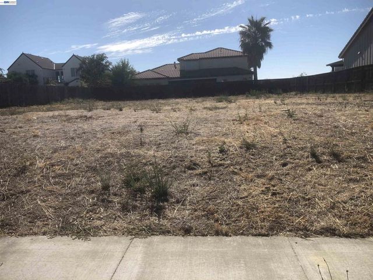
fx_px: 302
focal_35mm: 28
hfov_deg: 63.4
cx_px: 186
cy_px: 140
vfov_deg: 49.7
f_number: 1.8
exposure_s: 1/3247
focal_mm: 4
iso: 20
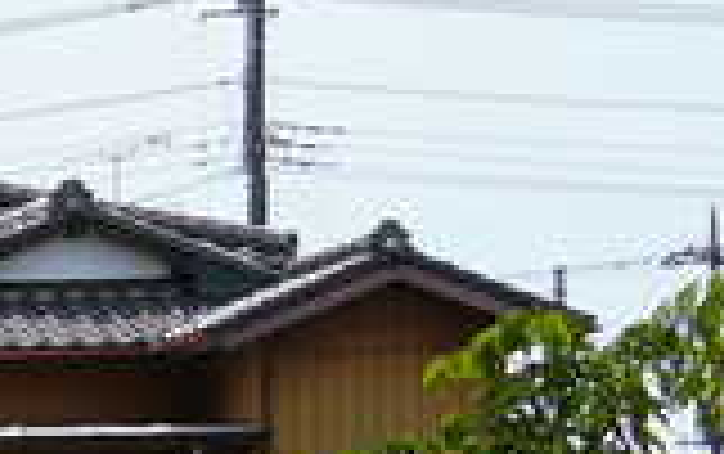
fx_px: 3832
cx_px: -1448
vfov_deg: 6.6
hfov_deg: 8.8
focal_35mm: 194
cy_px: 868
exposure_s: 1/160
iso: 100
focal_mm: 20
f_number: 10
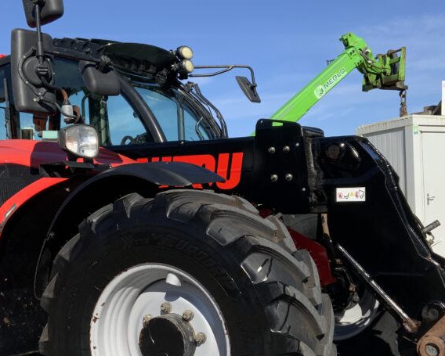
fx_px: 672
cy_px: 239
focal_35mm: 51
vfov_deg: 29.5
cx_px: 208
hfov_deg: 36.6
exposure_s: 1/1786
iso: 16
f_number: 1.8
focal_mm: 3
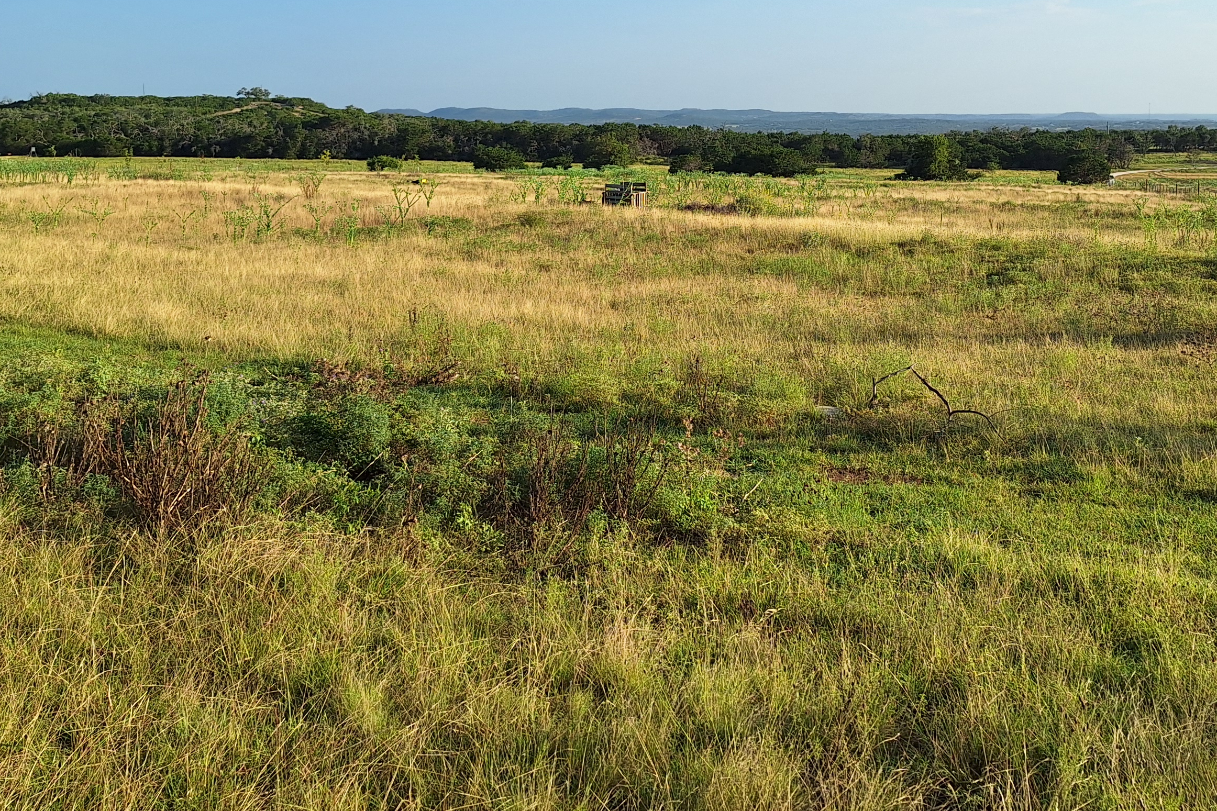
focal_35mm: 42
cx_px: 718
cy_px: 224
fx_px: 1420
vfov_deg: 31.4
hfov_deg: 46.2
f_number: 1.8
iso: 40
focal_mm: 5.54
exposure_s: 1/1835
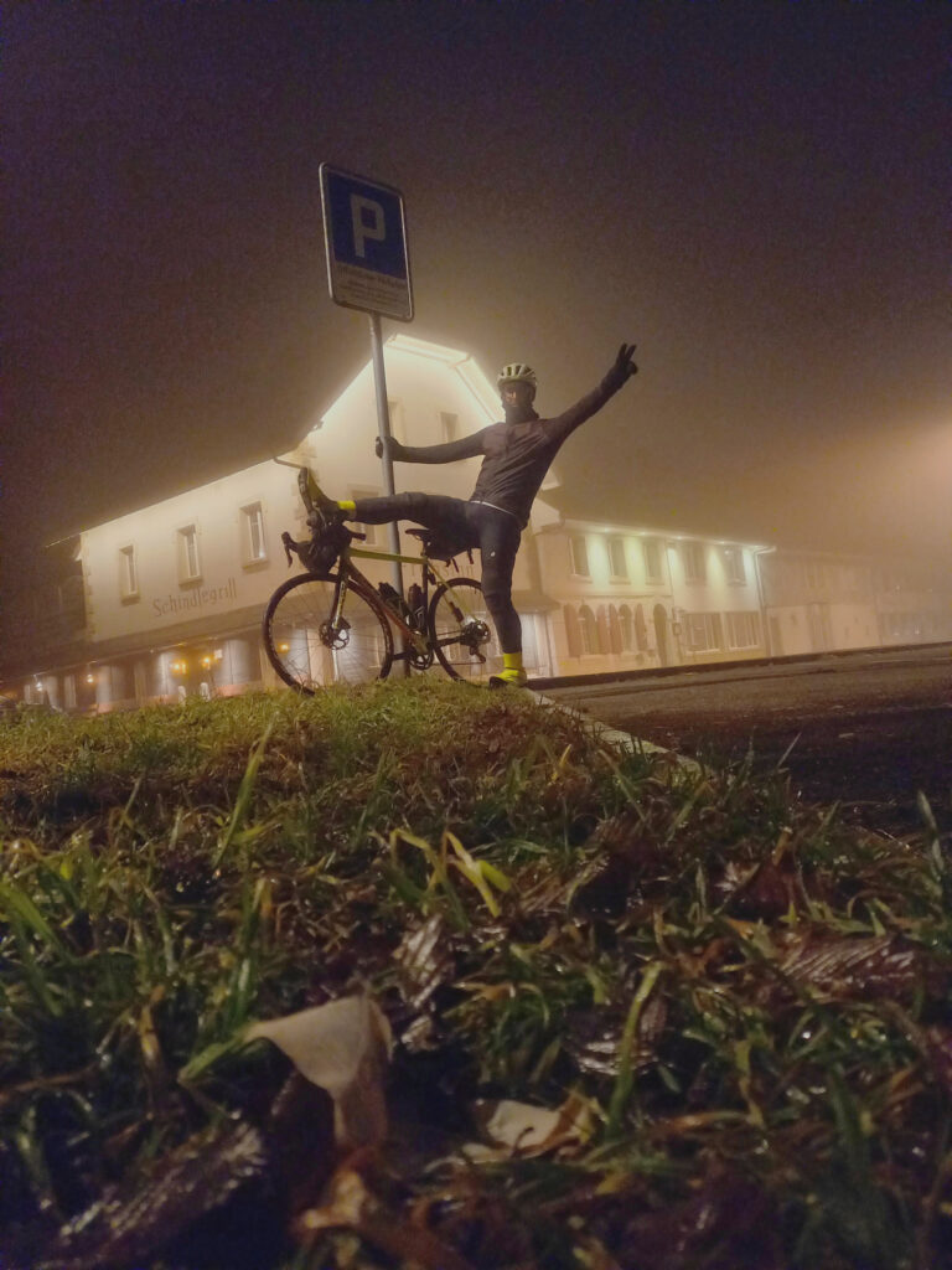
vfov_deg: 69.4
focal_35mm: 25
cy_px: 635
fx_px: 917
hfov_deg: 54.9
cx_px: 476
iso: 2000
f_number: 1.8
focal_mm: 4.7
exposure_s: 1/14
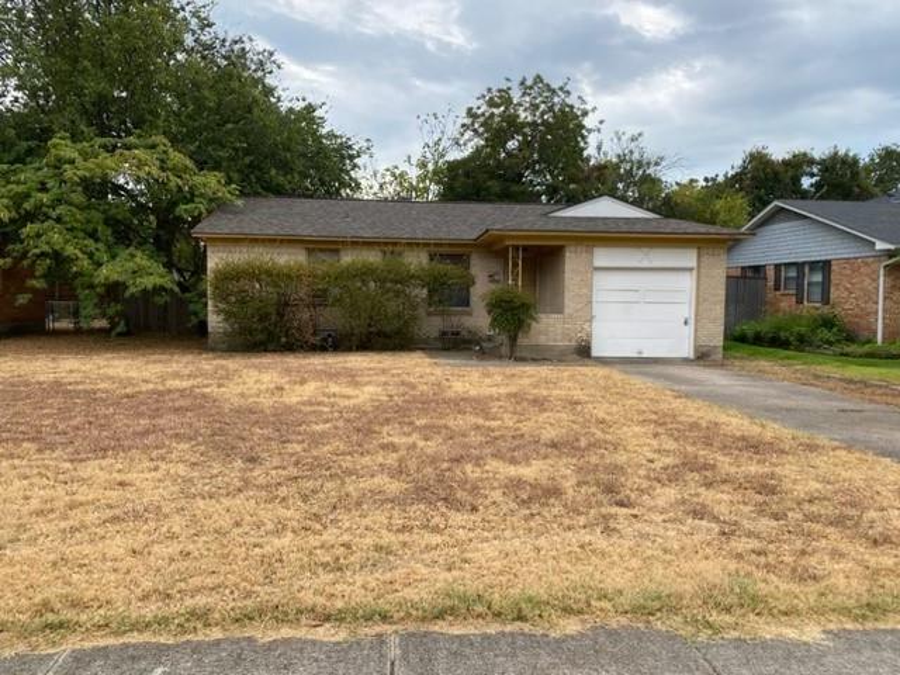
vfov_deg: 53.1
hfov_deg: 67.3
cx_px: 450
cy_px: 338
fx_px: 676
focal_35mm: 26
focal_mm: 4.25
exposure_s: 1/864
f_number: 1.8
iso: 32
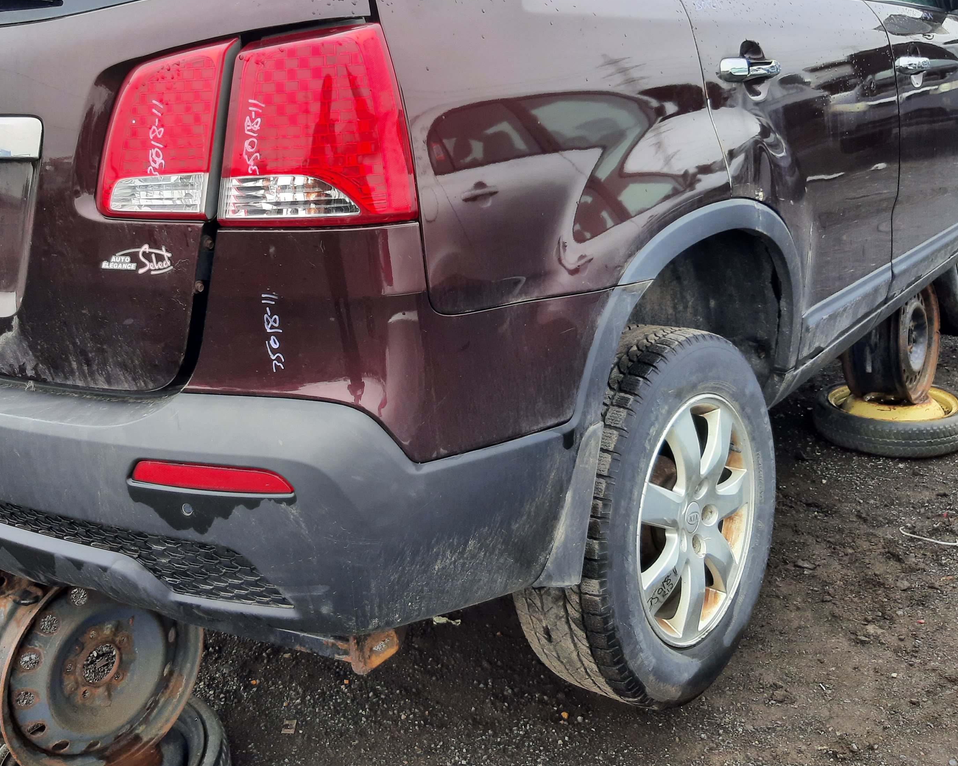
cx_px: 397
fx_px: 1049
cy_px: 256
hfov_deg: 48.9
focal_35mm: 37
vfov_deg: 39.7
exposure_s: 1/122
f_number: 1.7
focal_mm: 3.92
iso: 40
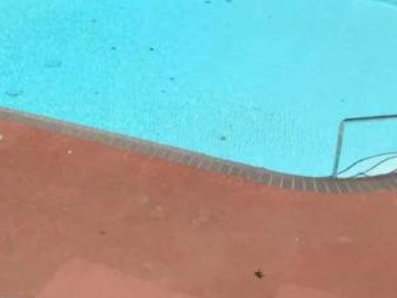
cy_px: -31
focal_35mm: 71
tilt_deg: -14.6
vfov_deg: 19.8
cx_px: 42
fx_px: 815
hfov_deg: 26.5
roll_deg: +1.1
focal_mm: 4.15
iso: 32
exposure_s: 1/6623
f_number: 2.2
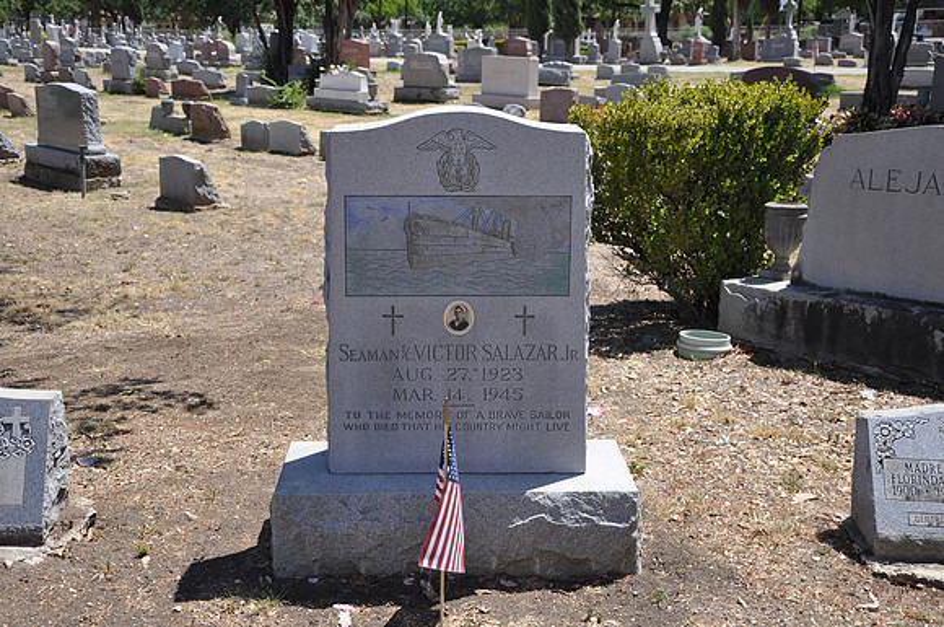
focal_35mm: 48
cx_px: 472
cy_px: 314
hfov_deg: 41.2
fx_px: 1257
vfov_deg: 28.0
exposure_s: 1/160
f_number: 6.3
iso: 200
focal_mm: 32
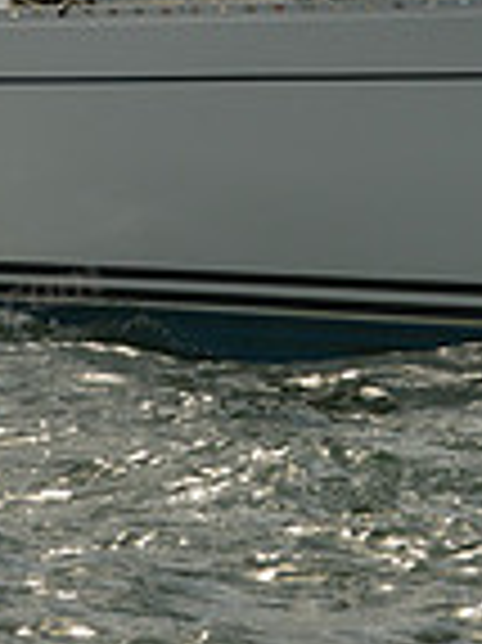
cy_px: 47
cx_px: 338
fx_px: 14484
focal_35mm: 779
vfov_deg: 2.5
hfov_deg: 1.9
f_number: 10
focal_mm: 200
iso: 400
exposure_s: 1/1250
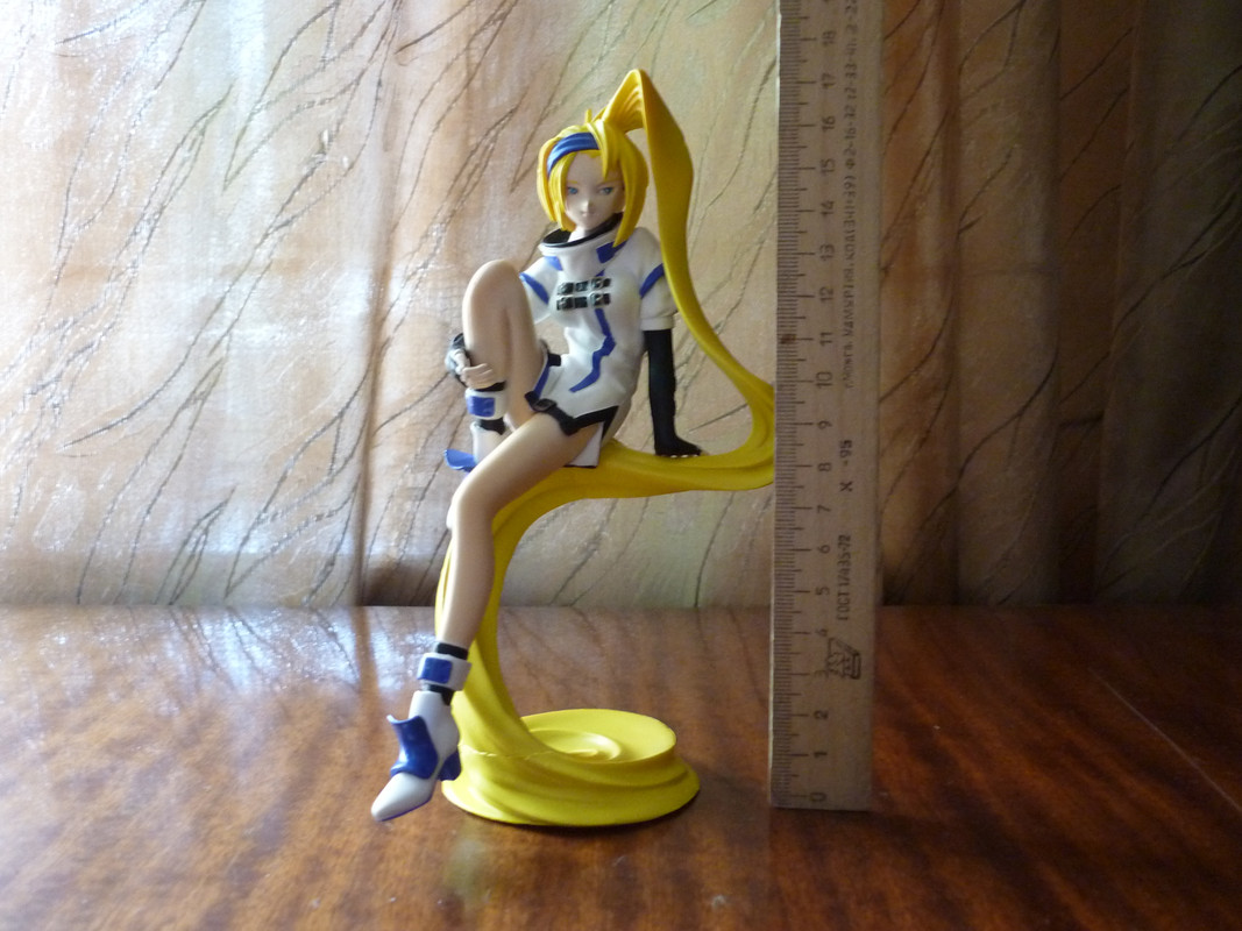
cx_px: 621
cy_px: 466
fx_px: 1184
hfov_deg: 55.4
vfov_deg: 42.9
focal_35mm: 33
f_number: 2.8
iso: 400
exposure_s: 1/20
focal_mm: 5.5
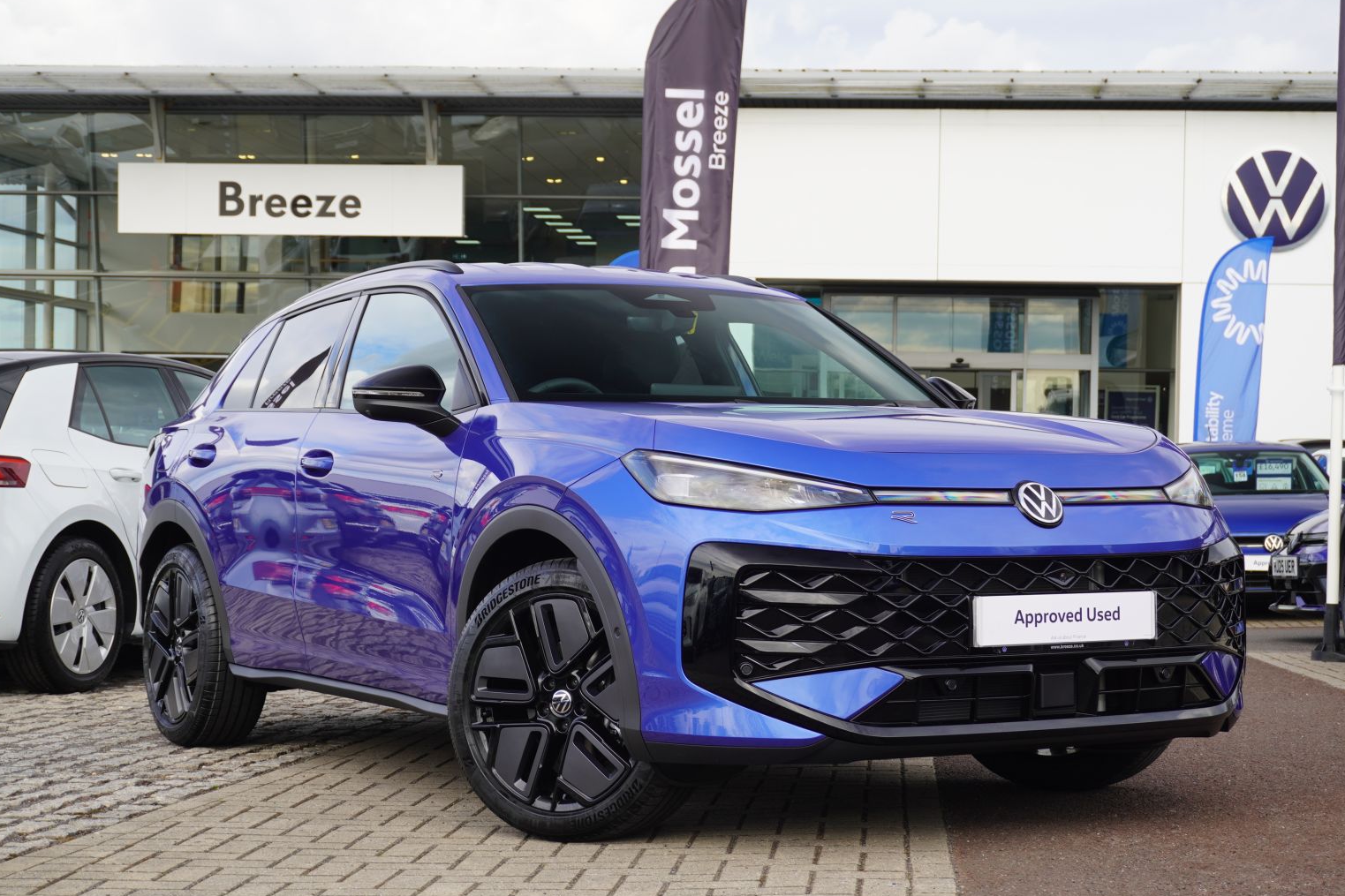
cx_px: 684
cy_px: 443
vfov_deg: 21.6
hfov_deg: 31.9
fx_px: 2353
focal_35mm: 63
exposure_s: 1/100
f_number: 6.3
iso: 100
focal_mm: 40
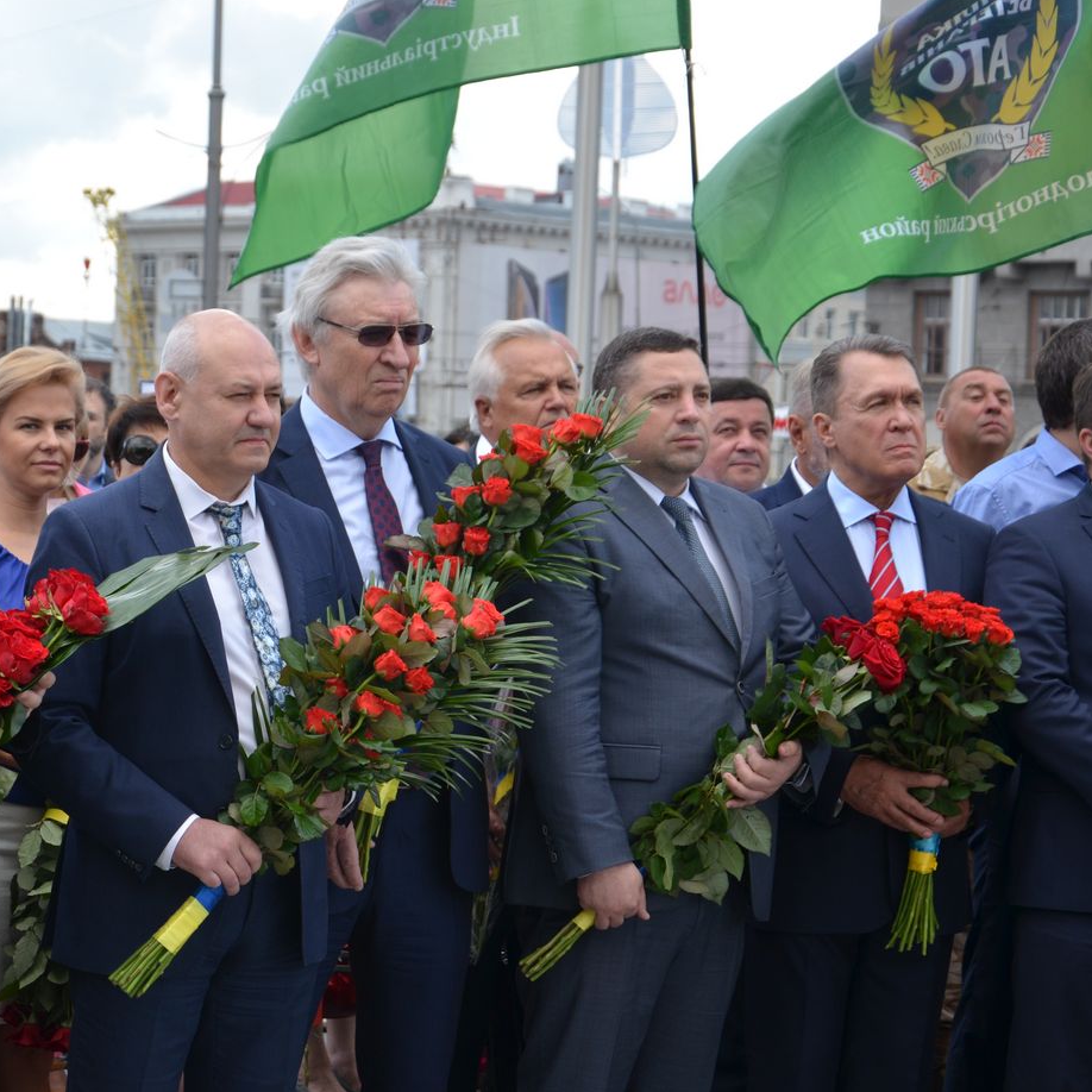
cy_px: 543
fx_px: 3462
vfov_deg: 17.9
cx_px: 351
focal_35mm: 97
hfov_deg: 17.9
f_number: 7.1
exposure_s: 1/400
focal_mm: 50
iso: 250
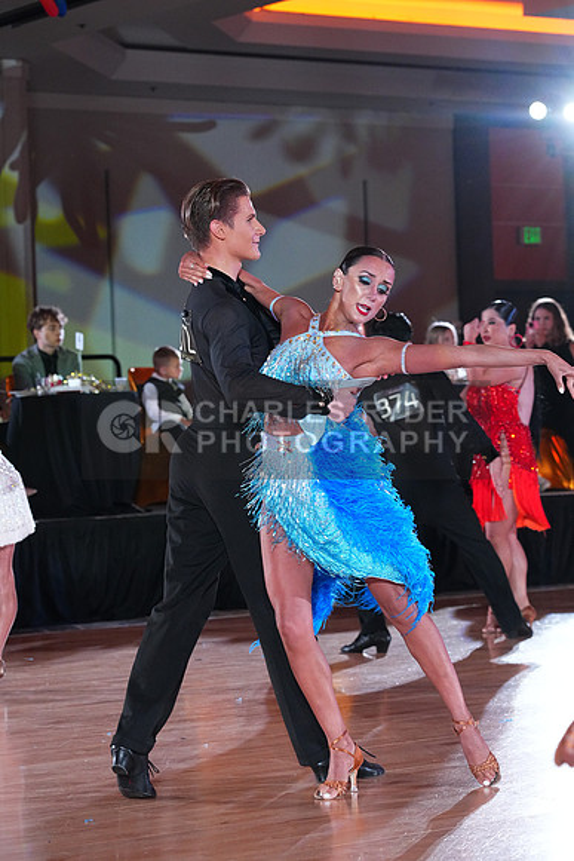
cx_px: 287
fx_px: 2510
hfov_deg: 13.0
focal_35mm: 105
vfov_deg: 19.5
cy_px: 430
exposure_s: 1/400
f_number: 5
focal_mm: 105
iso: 5000
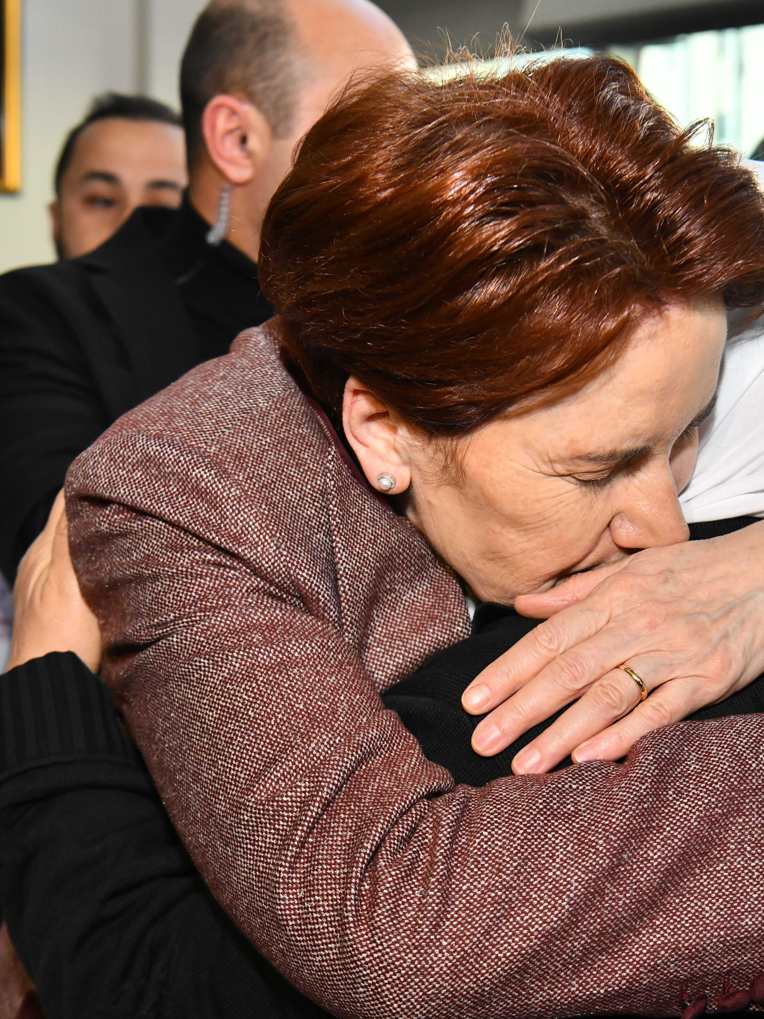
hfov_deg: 22.8
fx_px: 1883
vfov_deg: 30.3
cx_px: 551
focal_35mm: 64
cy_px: 510
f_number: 5.6
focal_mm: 44
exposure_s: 1/180
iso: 1600
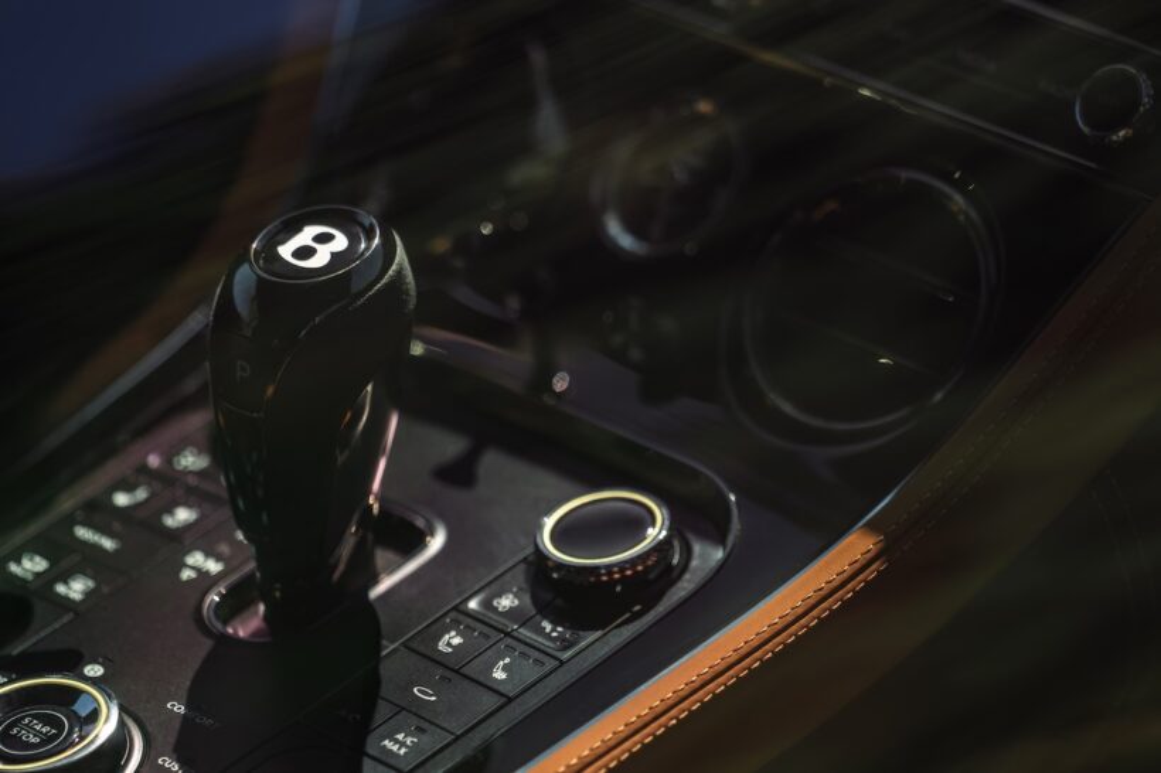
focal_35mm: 216
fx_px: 6963
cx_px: 580
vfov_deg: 6.4
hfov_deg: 9.5
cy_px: 386
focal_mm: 144
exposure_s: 1/800
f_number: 2
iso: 250
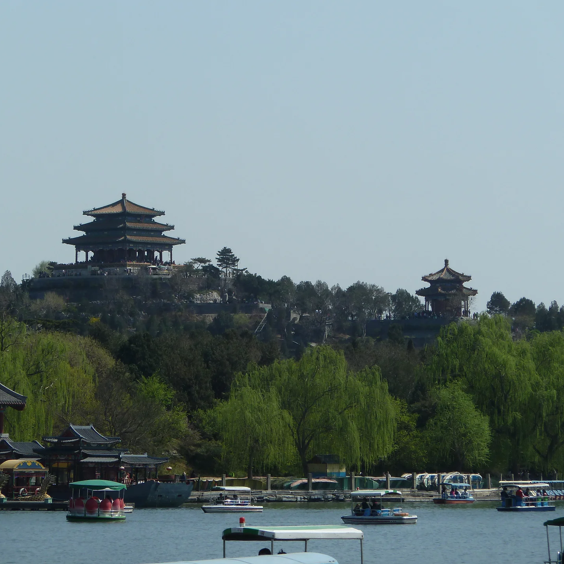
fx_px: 4572
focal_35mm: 248
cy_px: 282
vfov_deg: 7.1
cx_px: 261
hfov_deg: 7.1
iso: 80
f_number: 5.6
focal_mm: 34.4
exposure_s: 1/500
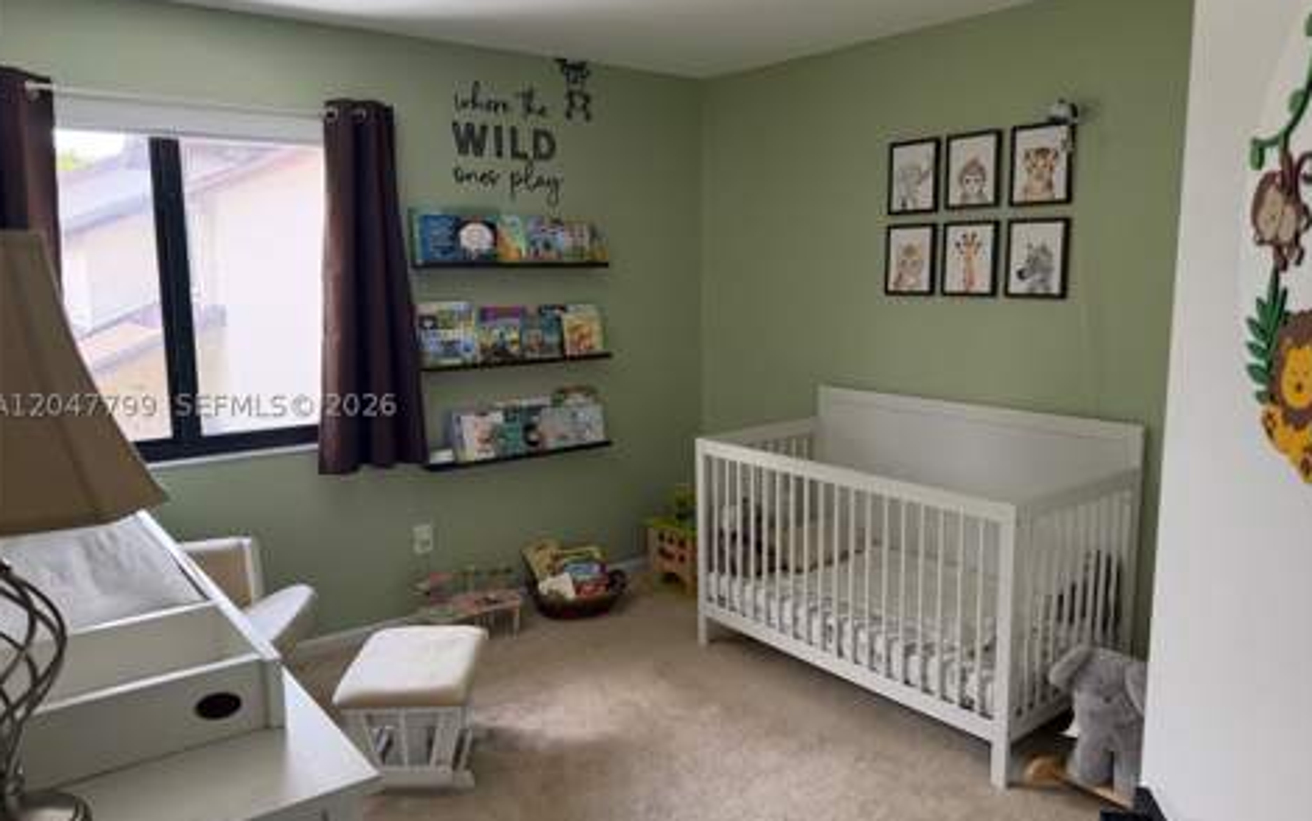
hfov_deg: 70.4
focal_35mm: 26
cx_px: 653
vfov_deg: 47.6
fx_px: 930
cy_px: 405
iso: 200
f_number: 1.78
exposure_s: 1/174
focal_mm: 6.76
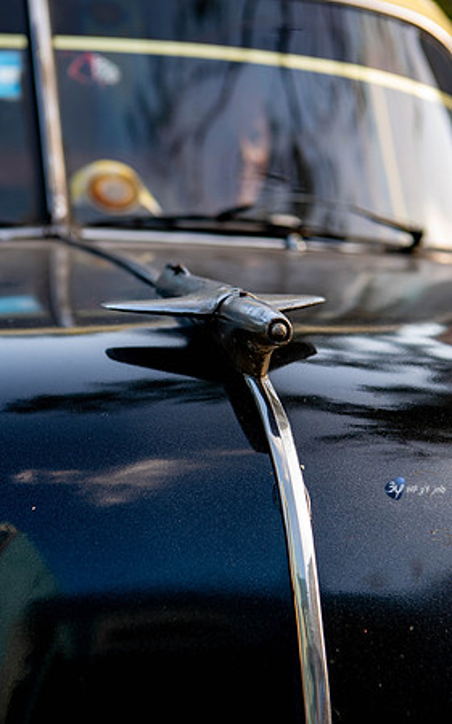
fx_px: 1870
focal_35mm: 95
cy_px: 362
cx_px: 262
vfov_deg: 21.9
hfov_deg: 13.8
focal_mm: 62
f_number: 5
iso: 100
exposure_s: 1/100
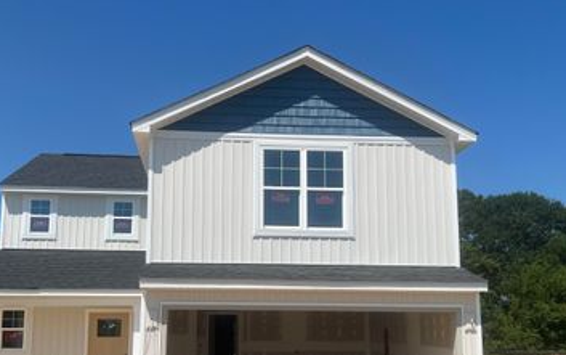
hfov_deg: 50.2
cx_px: 244
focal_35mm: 39
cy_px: 243
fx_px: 602
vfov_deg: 32.5
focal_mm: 5.7
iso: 50
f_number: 1.5
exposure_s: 1/6579
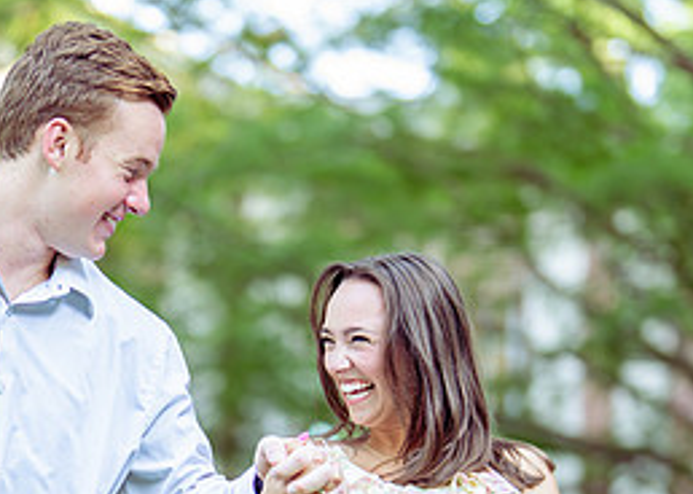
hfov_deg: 12.3
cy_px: 481
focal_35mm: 163
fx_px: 3206
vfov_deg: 8.8
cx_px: 190
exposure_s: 1/1000
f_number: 1.2
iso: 500
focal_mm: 50
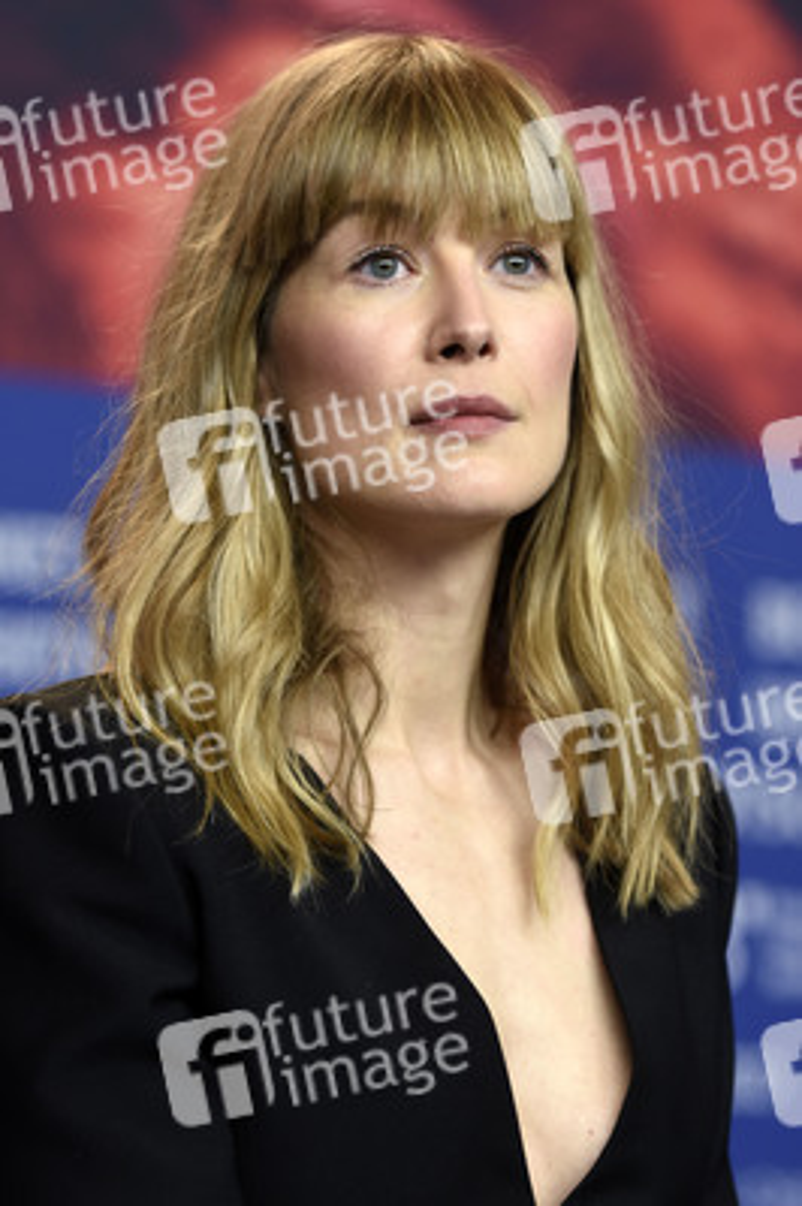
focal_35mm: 188
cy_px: 603
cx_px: 401
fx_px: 6276
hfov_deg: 7.3
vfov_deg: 11.0
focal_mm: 125
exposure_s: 1/320
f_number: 3.2
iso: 640
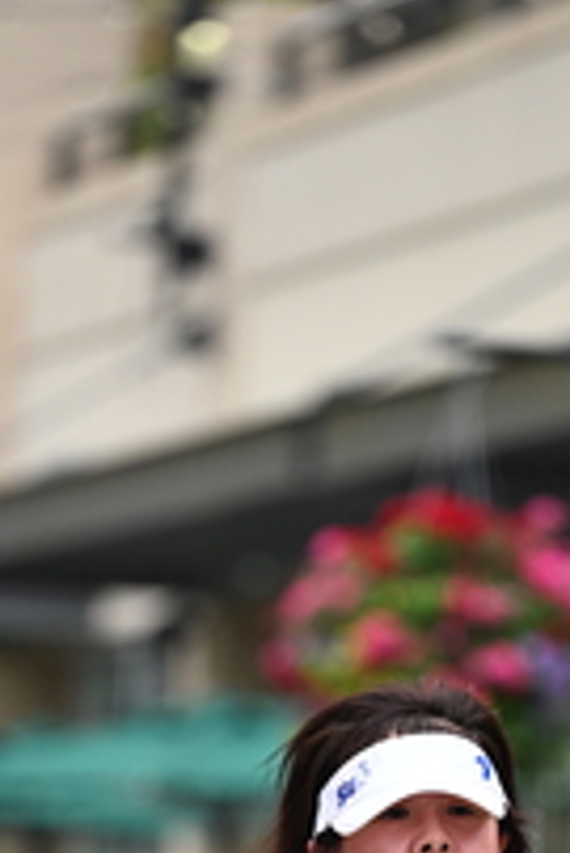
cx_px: 420
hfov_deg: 3.2
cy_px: 1026
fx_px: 10336
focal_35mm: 436
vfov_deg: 4.7
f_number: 2.8
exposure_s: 1/2000
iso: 640
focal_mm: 160
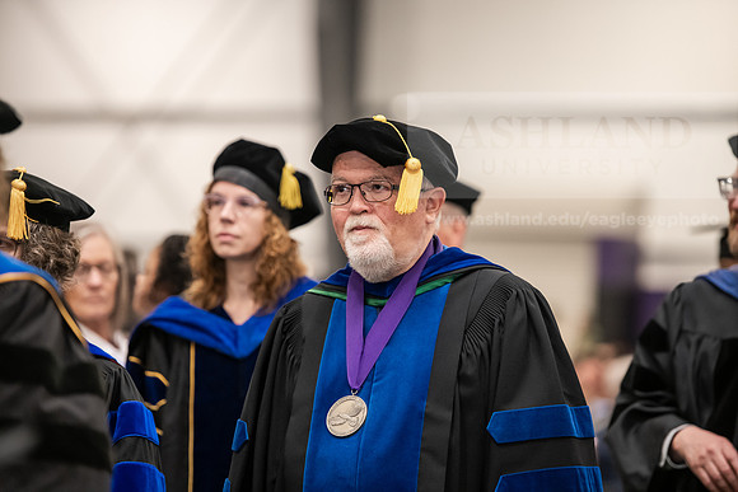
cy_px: 246
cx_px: 369
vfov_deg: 7.9
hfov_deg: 11.7
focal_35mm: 175
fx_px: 3588
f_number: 3.2
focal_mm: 175
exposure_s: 1/200
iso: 2500
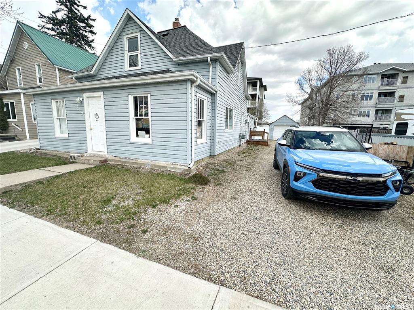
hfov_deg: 102.1
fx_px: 167
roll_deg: -1.5
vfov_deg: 85.7
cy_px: 155
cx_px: 207
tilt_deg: -9.2
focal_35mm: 14
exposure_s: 1/1072
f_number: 2.2
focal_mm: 2.22
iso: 50
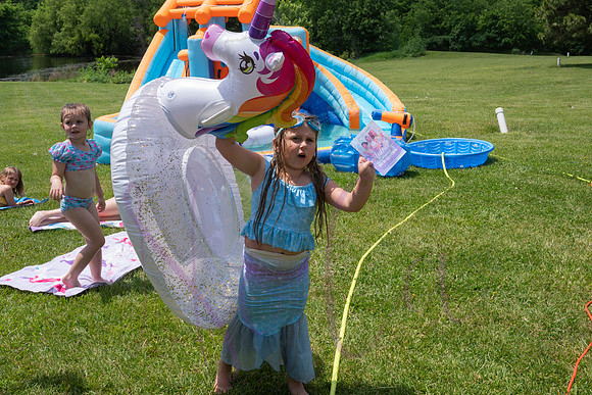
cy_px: 190
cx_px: 307
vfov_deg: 32.9
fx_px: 669
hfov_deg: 47.7
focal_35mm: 41
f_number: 16
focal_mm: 39
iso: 400
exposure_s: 1/400
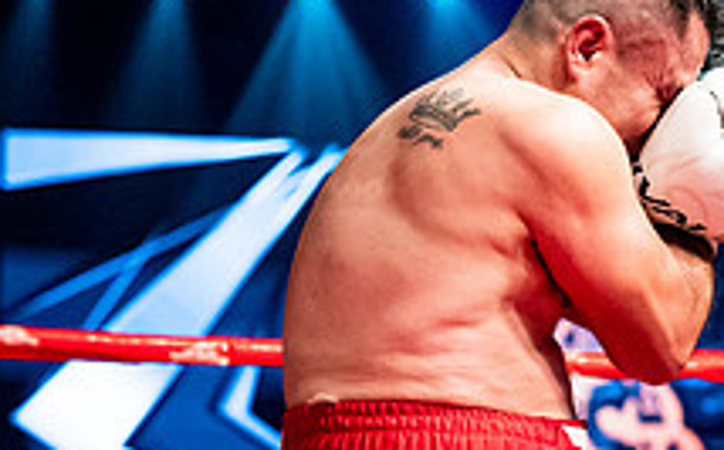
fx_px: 3664
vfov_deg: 7.0
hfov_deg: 11.1
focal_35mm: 186
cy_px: 408
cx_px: 831
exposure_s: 1/1000
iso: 4000
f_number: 2.8
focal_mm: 50
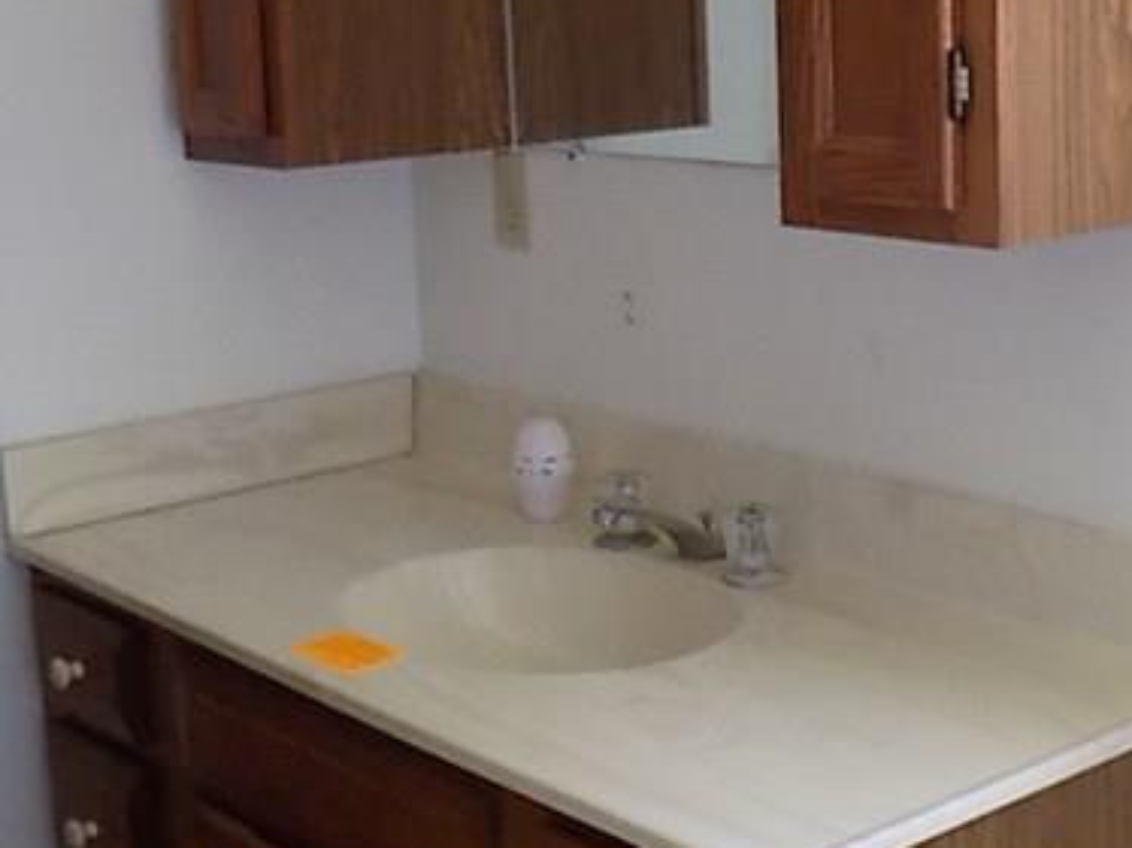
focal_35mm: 63
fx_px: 2059
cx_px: 775
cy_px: 354
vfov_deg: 23.2
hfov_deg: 30.5
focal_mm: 4
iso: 250
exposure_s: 1/30
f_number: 3.1
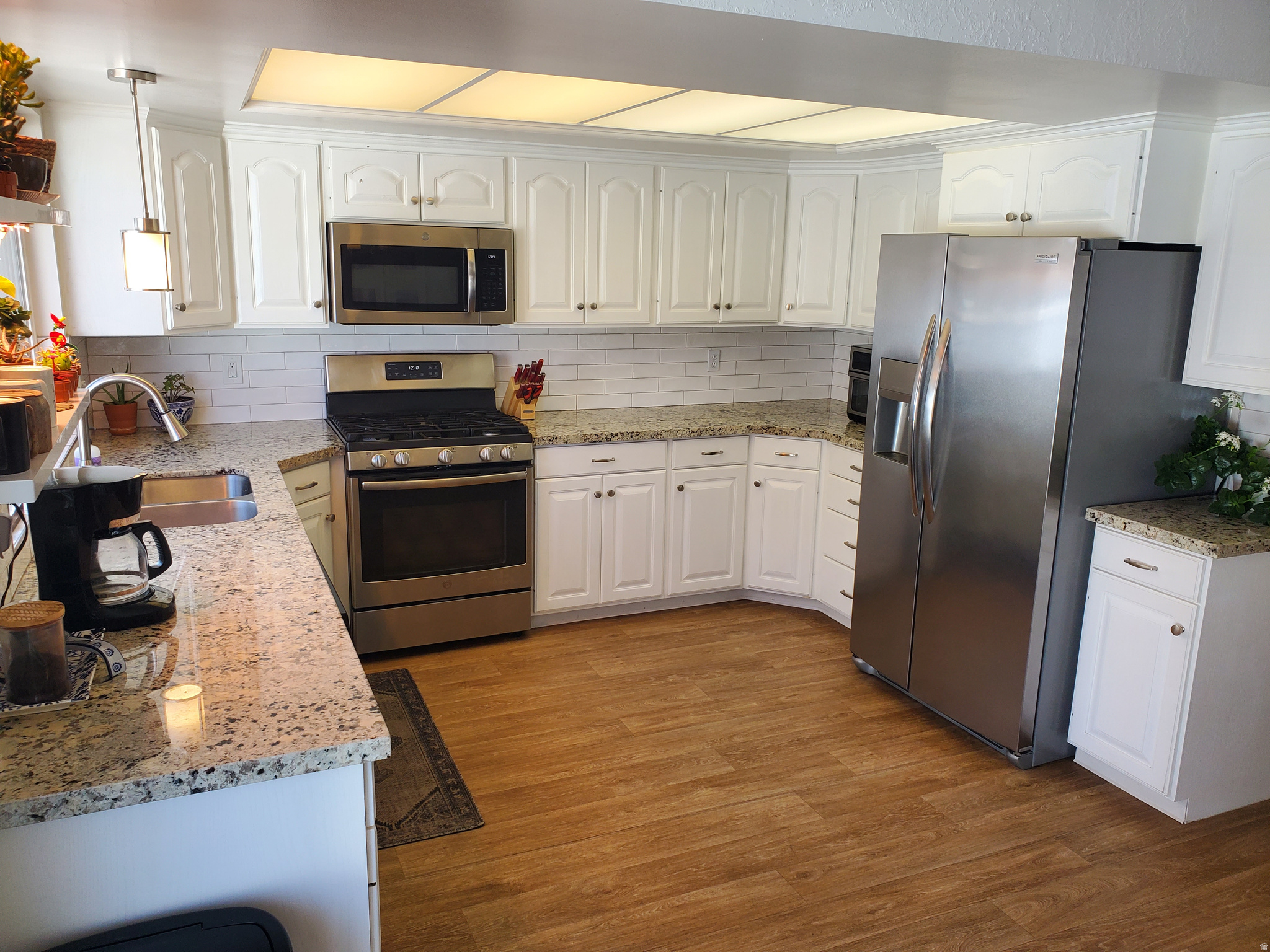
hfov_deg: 67.3
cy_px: 476
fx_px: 954
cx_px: 635
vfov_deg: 53.1
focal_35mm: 26
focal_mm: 4.3
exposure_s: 1/120
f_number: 2.4
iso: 125
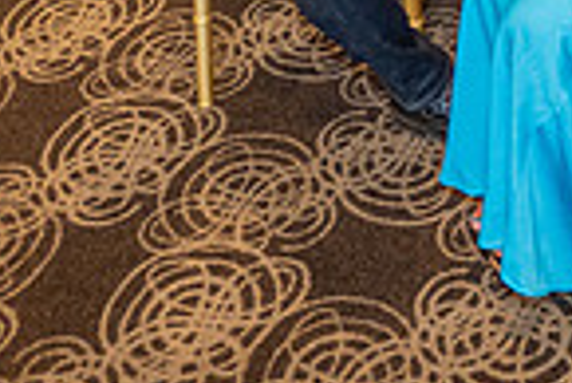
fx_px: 1527
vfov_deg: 12.7
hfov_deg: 18.9
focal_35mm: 96
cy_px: -361
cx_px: 828
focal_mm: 24
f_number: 2.8
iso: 1000
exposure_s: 1/125
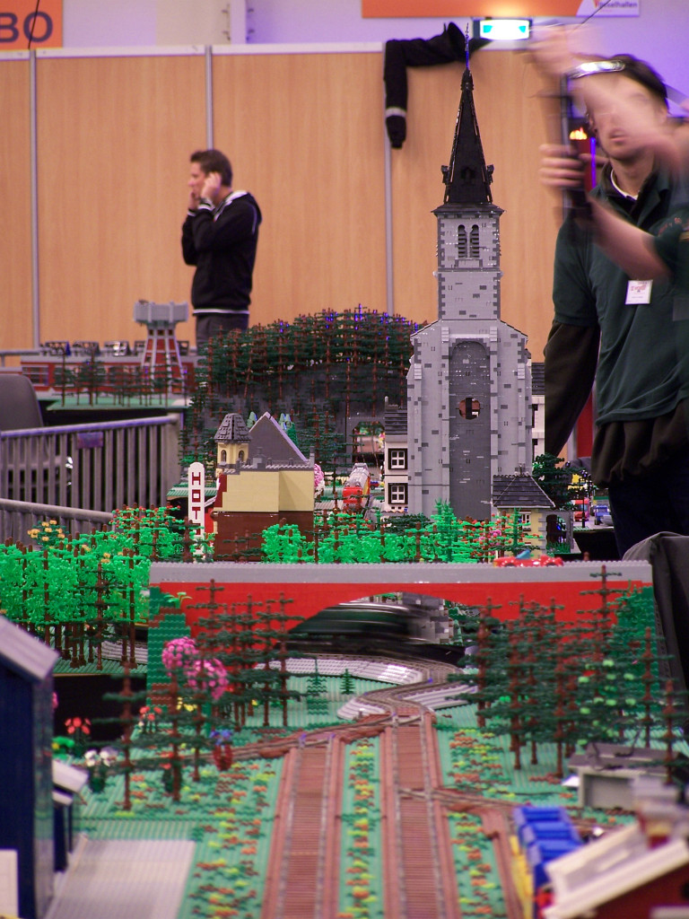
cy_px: 460
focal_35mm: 258
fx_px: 6847
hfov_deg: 5.8
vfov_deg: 7.7
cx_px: 344
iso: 80
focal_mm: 42.8
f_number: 3.6
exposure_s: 1/2
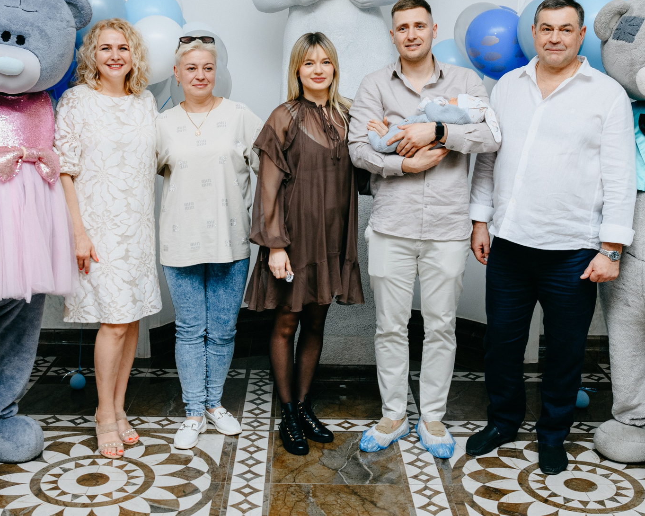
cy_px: 169
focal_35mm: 51
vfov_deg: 29.5
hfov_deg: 36.6
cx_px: 288
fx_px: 973
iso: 400
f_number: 4
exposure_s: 1/160
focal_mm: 27
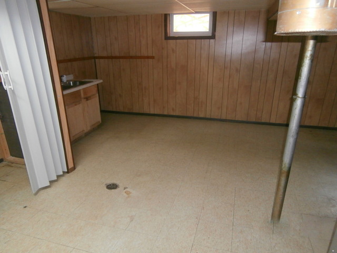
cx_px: 168
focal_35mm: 24
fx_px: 234
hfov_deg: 71.6
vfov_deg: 56.8
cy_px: 126
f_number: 3
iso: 200
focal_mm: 4.2
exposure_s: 1/30
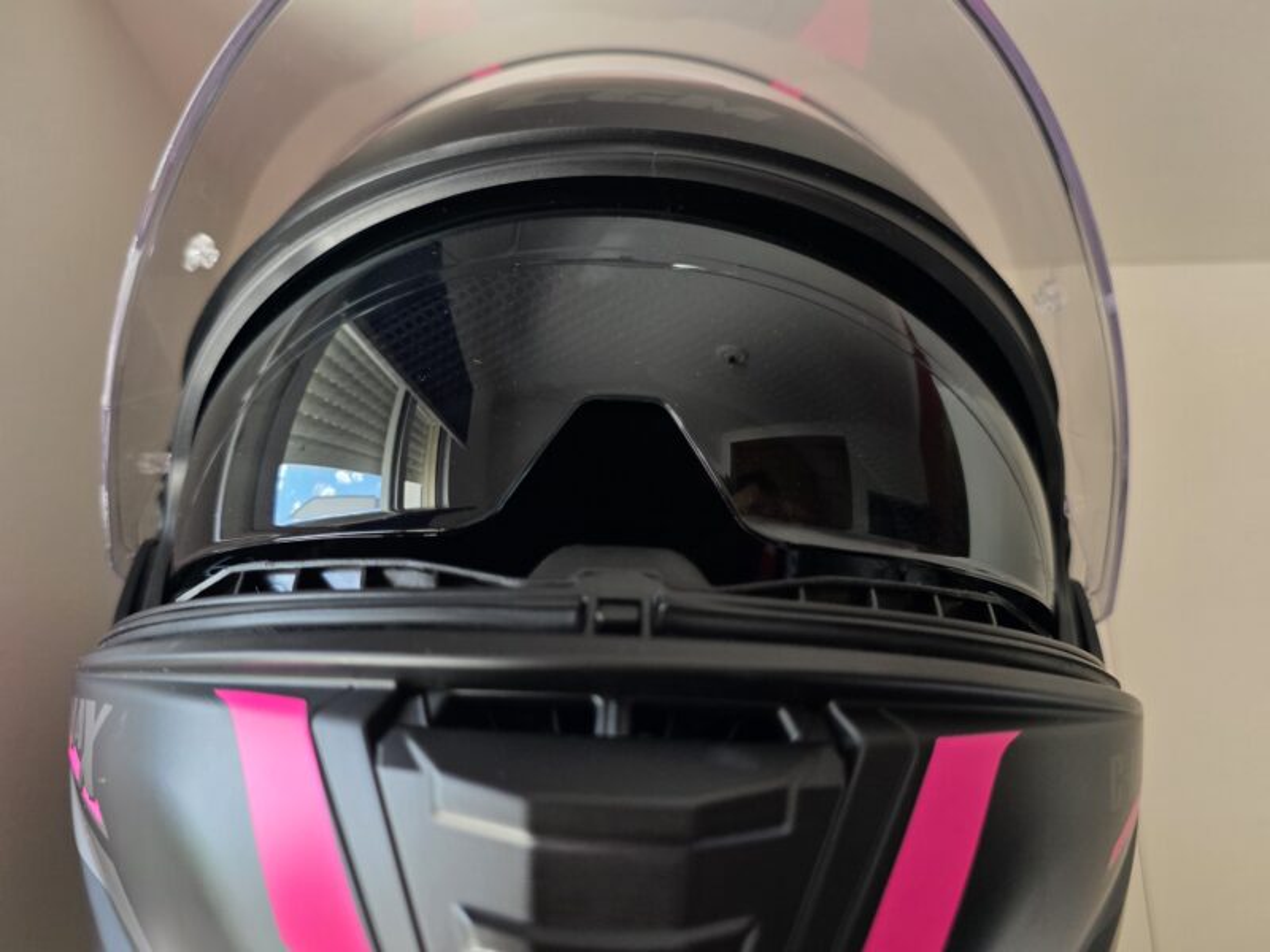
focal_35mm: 23
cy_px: 476
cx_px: 635
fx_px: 844
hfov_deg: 73.9
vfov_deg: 58.9
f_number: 1.7
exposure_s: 1/120
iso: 200
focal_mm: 6.3
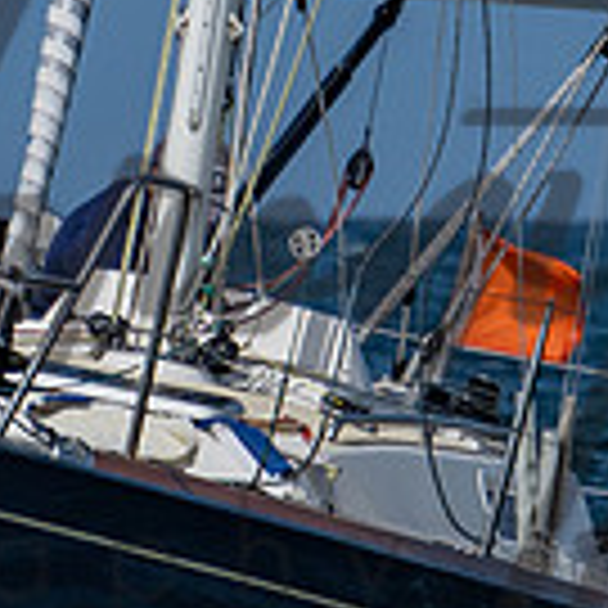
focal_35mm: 1683
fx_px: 33444
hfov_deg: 1.0
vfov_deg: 1.0
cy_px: -539
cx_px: 240
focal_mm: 200
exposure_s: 1/3200
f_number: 6.3
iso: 200
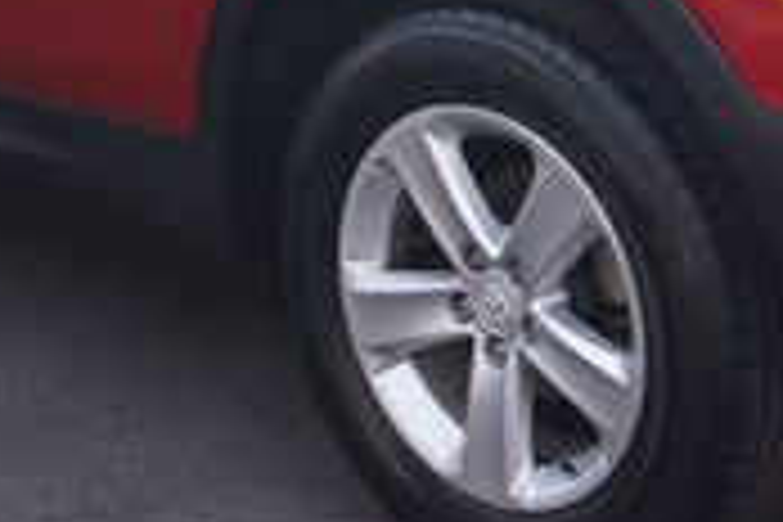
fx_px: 2759
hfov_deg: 16.1
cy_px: -184
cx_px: 504
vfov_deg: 10.5
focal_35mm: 127
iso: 100
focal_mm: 23
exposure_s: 1/80
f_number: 6.3
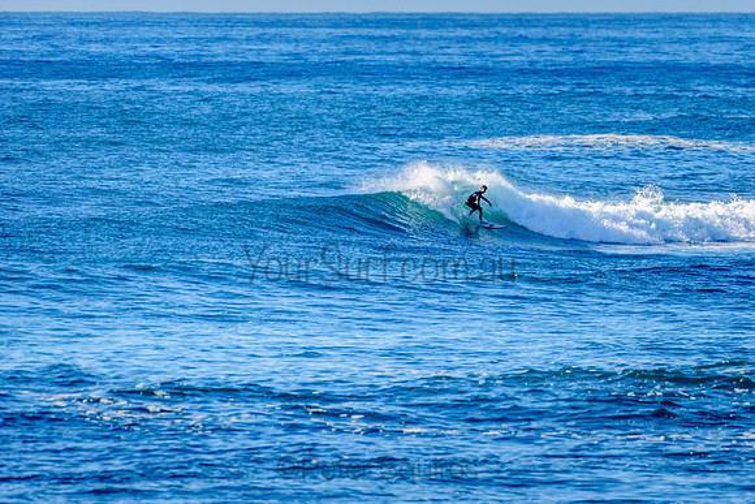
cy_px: 215
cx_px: 463
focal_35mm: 613
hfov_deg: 3.4
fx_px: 12863
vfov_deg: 2.2
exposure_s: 1/2000
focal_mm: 500
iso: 280
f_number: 5.6
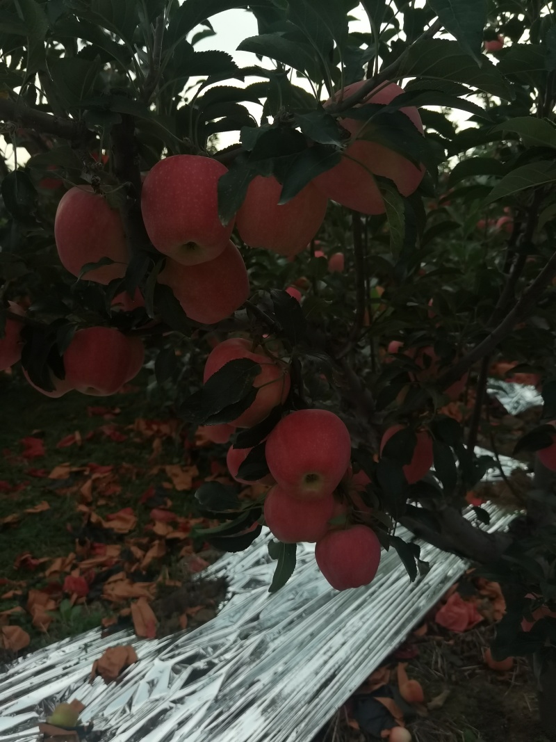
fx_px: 578
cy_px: 371
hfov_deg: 51.3
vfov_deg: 65.3
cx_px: 278
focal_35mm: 27
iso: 50
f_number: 1.9
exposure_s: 1/1792
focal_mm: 6.71
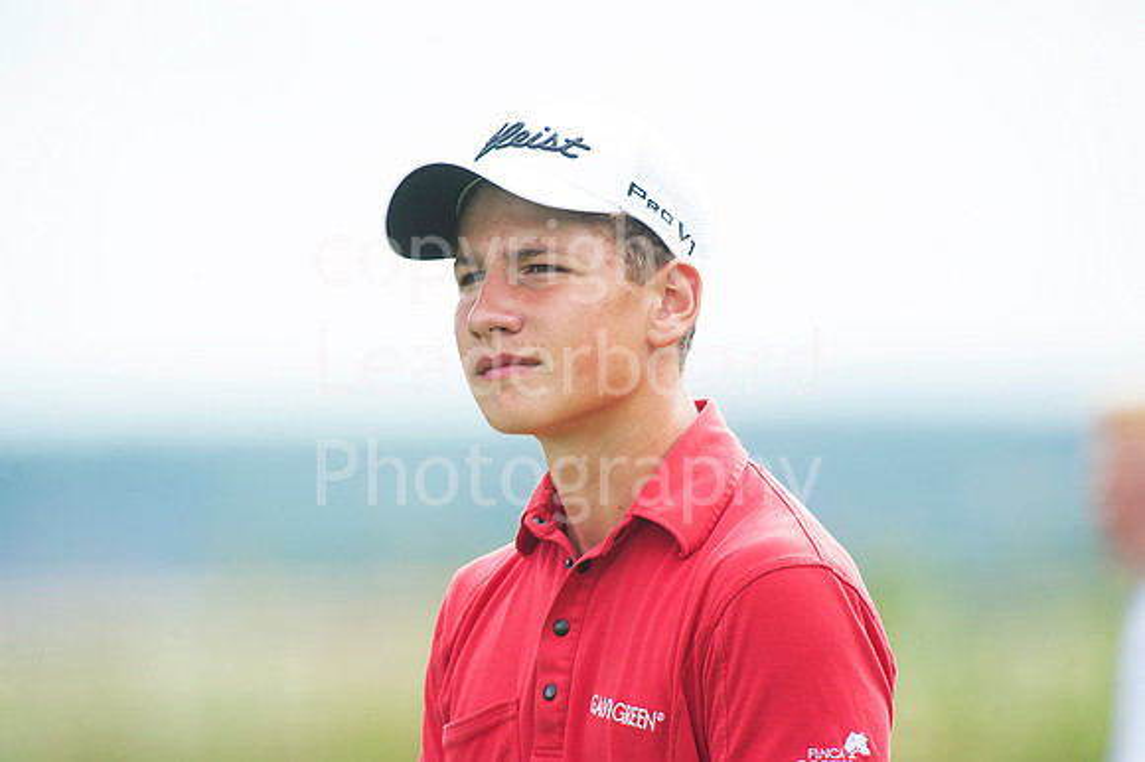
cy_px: 381
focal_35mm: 600
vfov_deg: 2.3
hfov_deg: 3.4
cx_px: 572
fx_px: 19072
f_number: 5.6
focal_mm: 600
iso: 800
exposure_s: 1/800
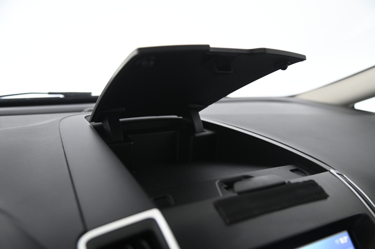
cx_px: 188
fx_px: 396
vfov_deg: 35.0
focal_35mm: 38
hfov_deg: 50.7
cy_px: 124
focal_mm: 38
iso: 2000
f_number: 4
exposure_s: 1/30
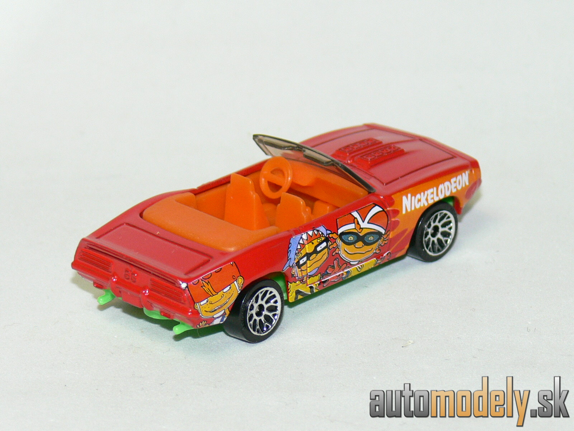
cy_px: 216
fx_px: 3084
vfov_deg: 8.0
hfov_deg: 10.6
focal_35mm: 186
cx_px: 287
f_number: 3.6
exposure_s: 1/30
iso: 100
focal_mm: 24.7
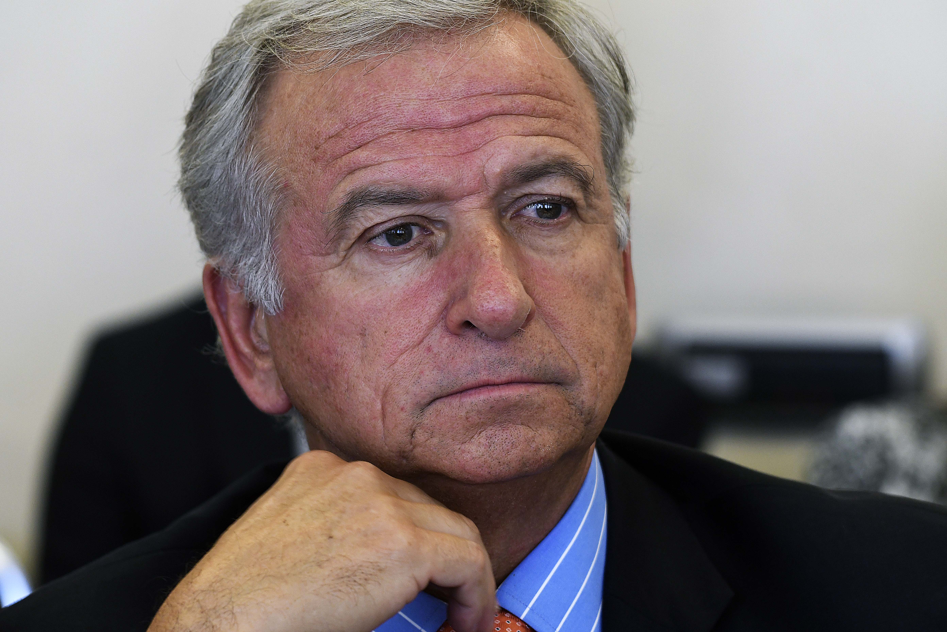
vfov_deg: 6.8
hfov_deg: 10.2
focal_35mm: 202
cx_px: 474
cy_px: 316
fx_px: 5326
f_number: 5
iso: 1250
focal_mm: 135
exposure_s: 1/125
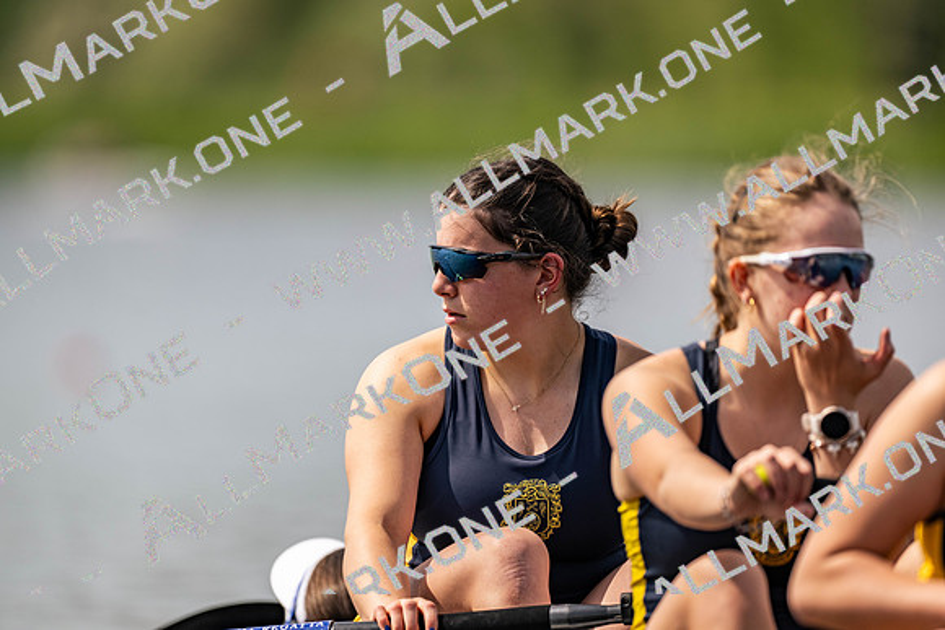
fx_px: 15753
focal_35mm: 600
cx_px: 472
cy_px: 315
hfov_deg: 3.4
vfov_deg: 2.3
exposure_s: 1/2500
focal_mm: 600
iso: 250
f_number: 4
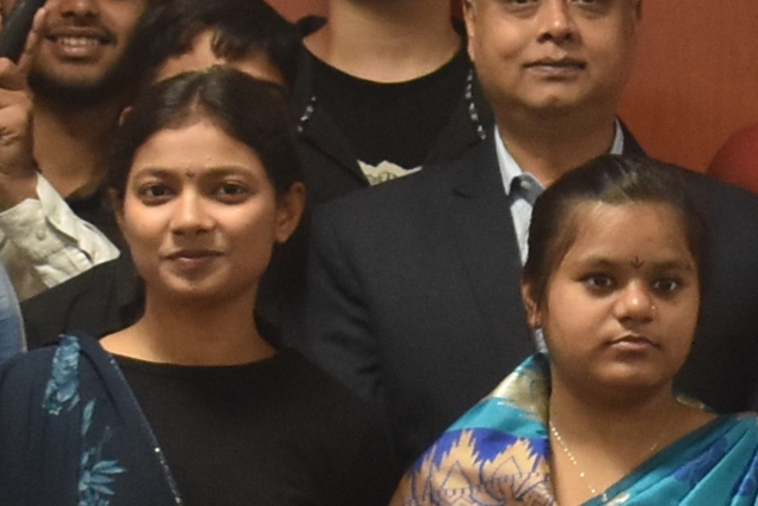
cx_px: 1034
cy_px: 549
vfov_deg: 4.8
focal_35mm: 287
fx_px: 6036
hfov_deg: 7.1
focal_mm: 27
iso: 1000
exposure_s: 1/80
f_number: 4
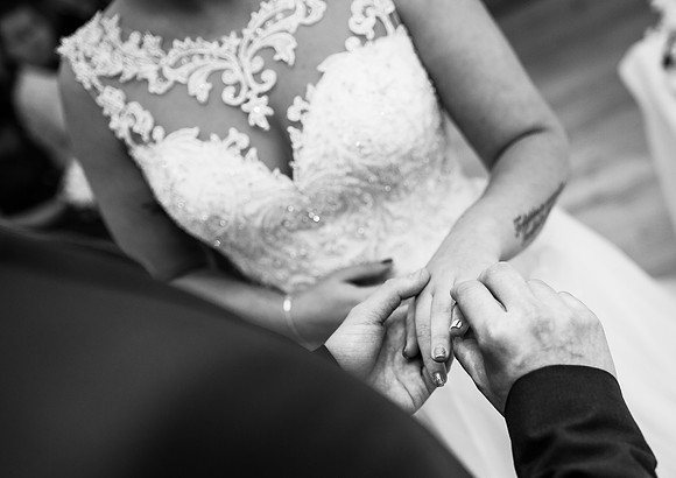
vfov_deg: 29.4
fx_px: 906
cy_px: 311
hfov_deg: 40.3
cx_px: 466
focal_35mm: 47
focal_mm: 35
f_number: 2.5
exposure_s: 1/125
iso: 250
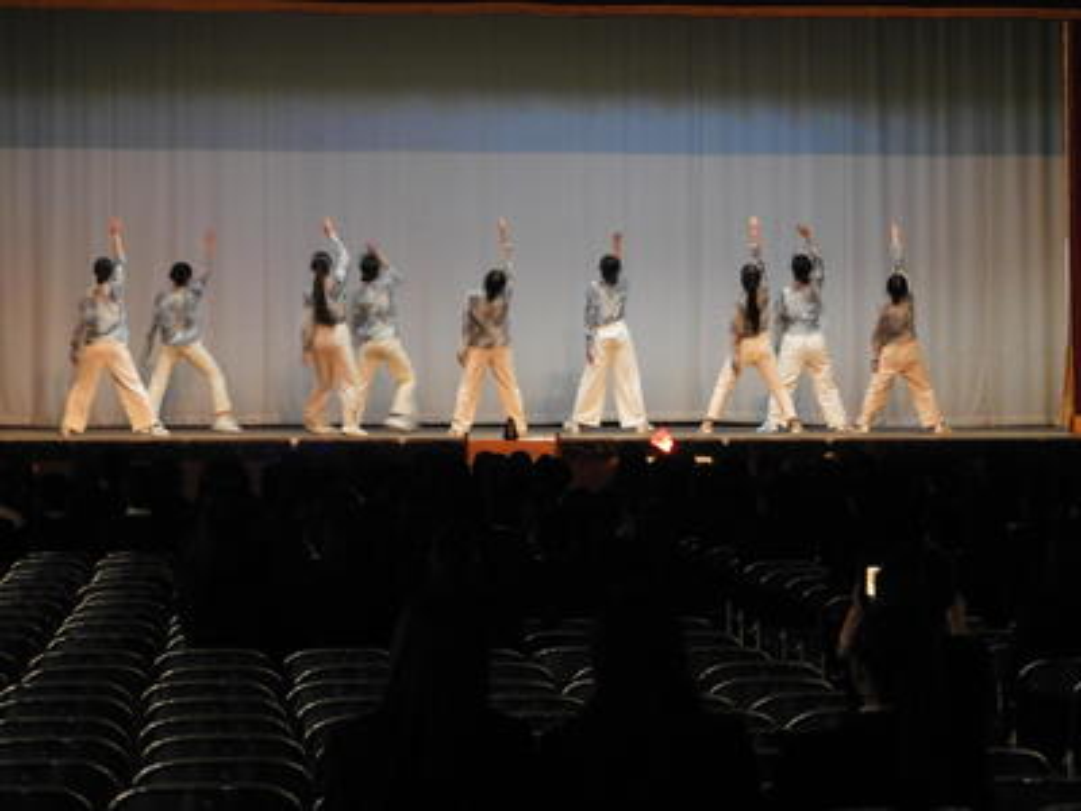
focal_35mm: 115
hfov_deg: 17.1
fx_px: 3591
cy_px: 406
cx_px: 540
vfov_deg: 12.9
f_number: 5
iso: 800
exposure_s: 1/13
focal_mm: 20.6
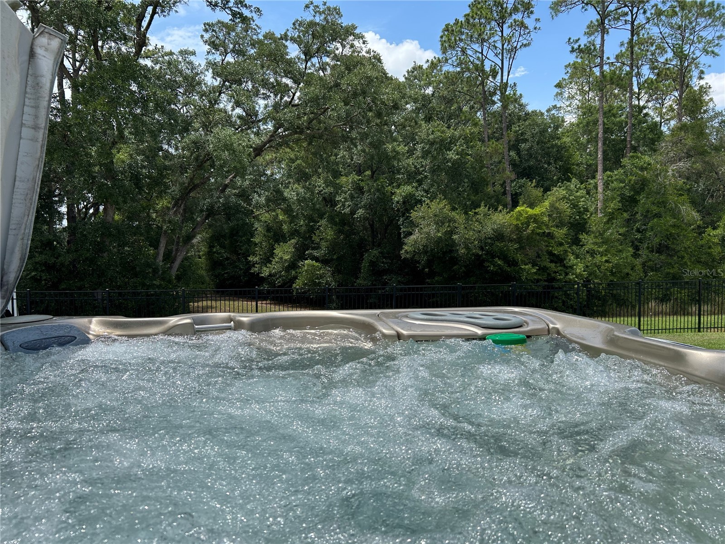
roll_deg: +0.0
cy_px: 272
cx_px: 362
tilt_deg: -3.9
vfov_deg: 53.1
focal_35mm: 26
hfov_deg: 67.3
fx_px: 545
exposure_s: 1/3571
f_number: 1.5
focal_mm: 5.7
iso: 50
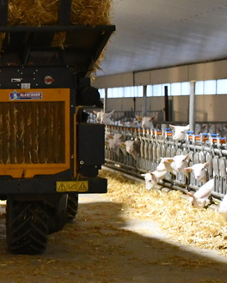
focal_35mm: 116
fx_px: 974
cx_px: -82
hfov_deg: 12.8
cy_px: 174
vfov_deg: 16.6
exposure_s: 1/125
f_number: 3.8
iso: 2000
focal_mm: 23
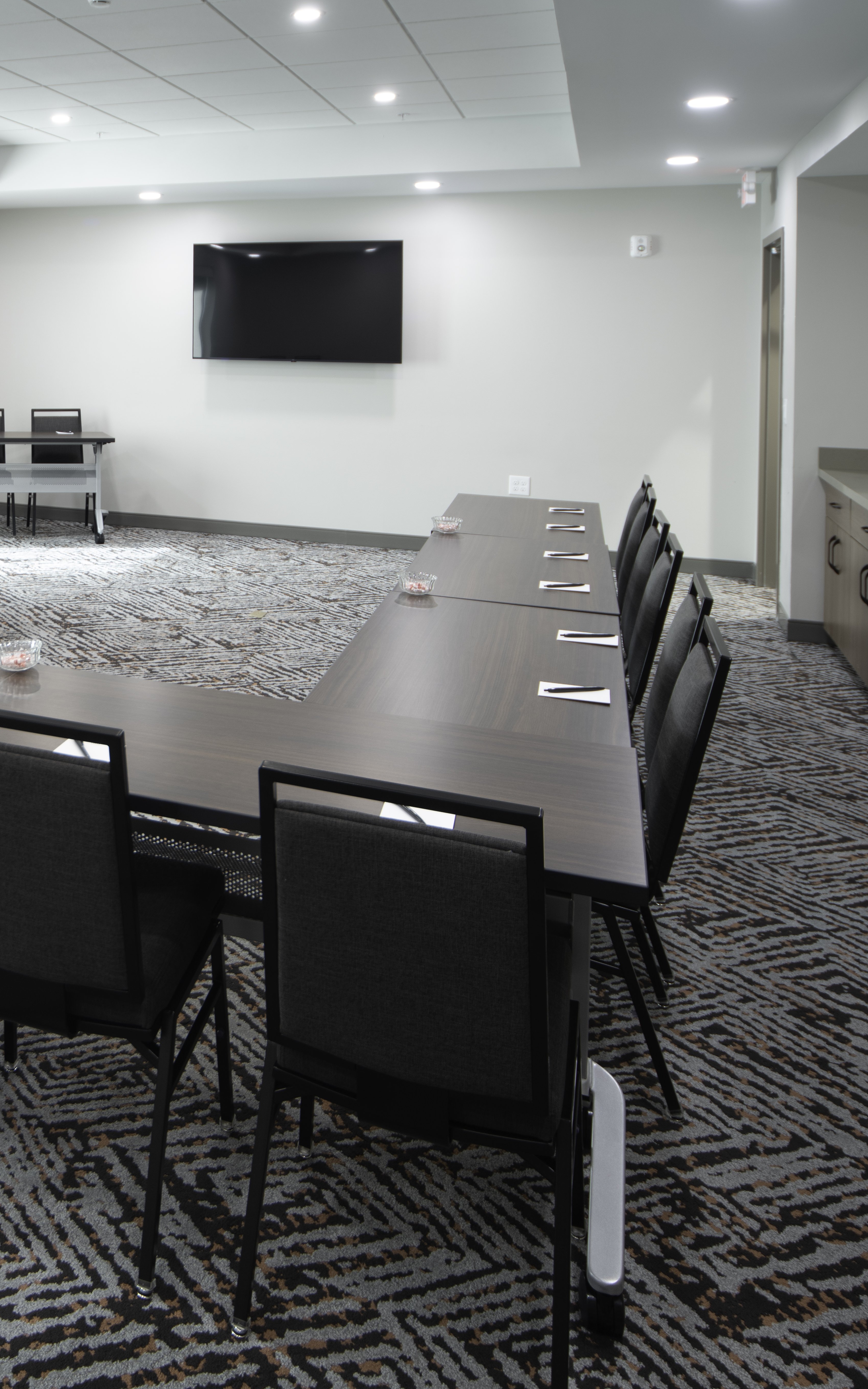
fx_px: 1060
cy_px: 691
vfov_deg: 66.5
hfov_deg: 39.7
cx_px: 20
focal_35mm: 28
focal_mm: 18
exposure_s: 1/2.5
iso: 100
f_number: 5.3
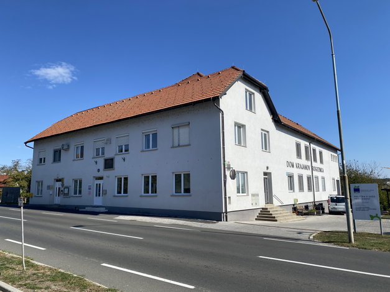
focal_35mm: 26
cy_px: 146
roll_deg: +0.8
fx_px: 293
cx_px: 195
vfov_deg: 53.0
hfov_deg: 67.3
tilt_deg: +9.0
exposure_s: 1/3610
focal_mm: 4.25
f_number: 1.8
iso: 32
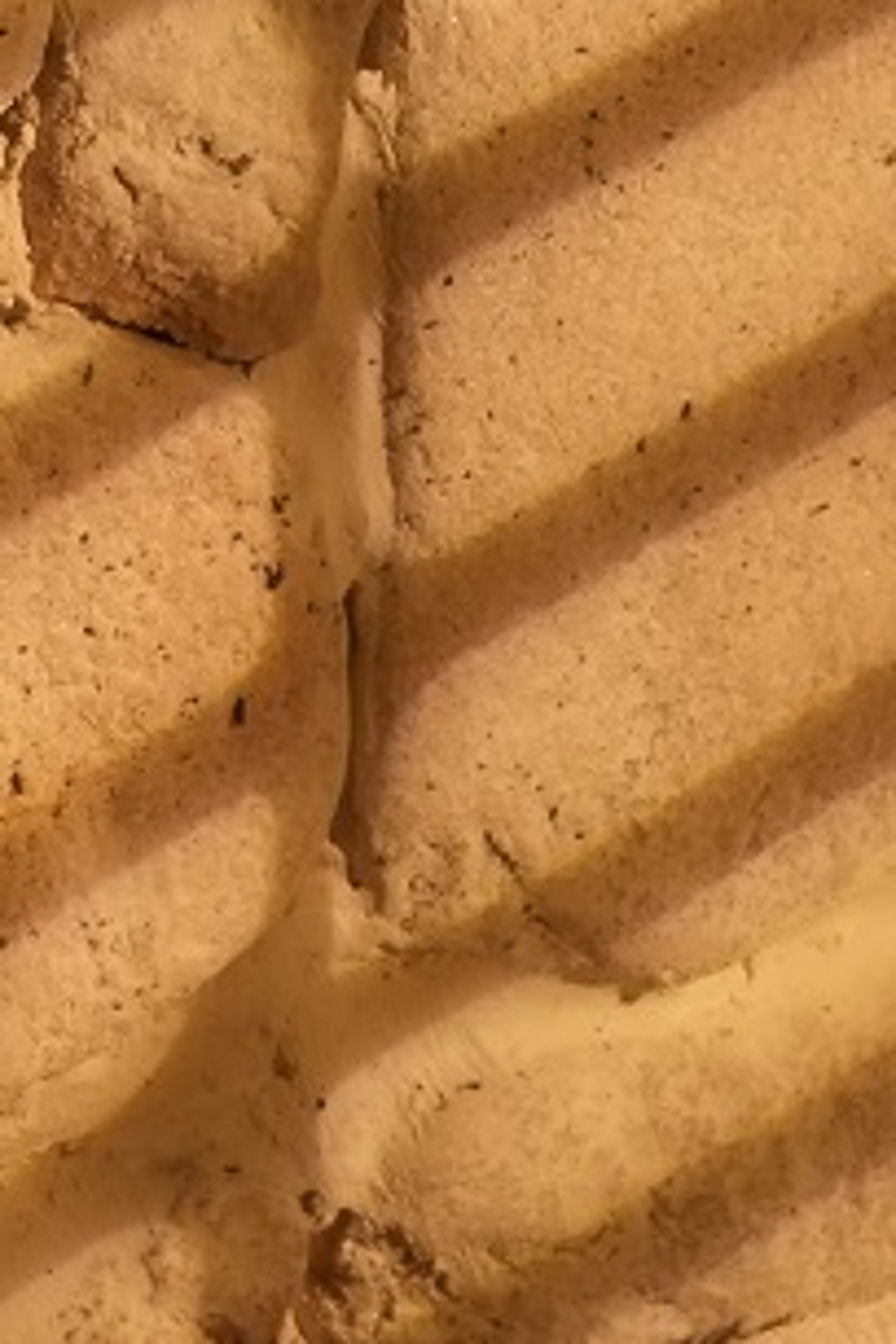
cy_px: 1006
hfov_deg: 5.2
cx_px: 900
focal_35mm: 263
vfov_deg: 7.8
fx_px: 9818
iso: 1250
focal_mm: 46
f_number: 14
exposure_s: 1/80
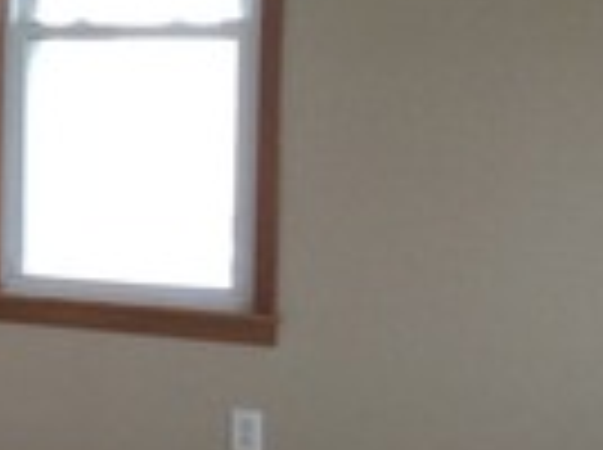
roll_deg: +0.5
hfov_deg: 11.9
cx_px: -765
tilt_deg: -5.0
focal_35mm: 139
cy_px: 216
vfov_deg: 10.6
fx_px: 2417
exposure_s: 1/30
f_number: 2.2
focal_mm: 4.15
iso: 50
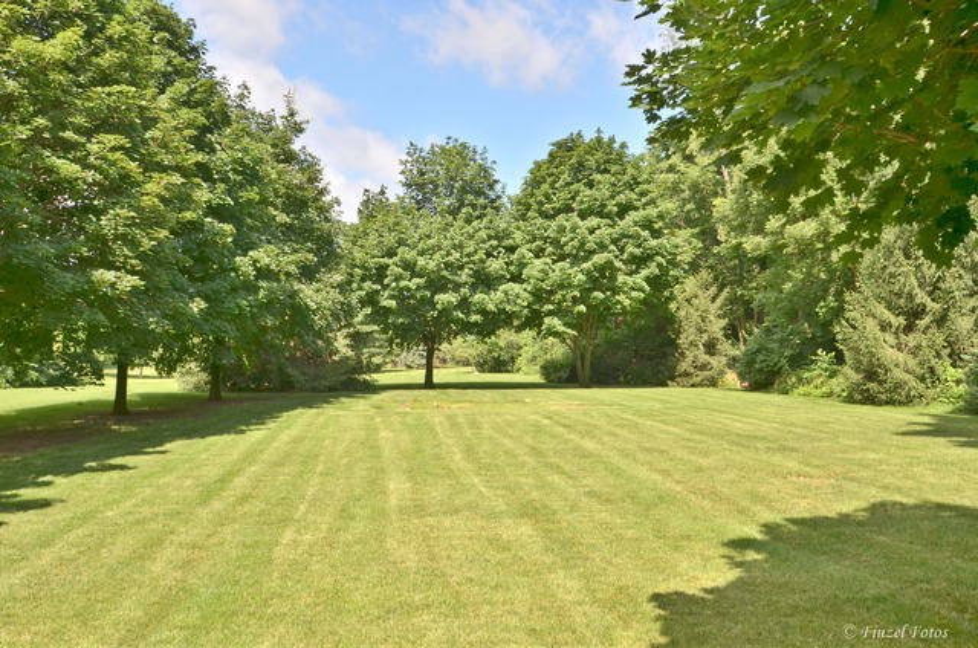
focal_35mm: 36
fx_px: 976
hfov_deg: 53.2
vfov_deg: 36.7
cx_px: 489
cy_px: 324
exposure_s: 1/320
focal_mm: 24
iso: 400
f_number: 11
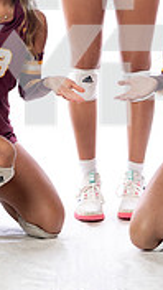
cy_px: -40
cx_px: 84
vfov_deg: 15.5
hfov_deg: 9.1
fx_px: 1030
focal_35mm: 134
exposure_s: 1/250
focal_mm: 50
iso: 640
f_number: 5.6
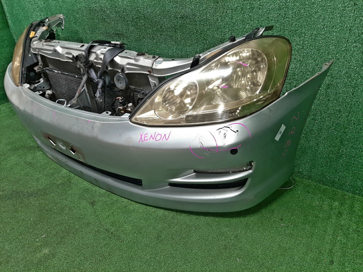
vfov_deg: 53.1
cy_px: 136
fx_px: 273
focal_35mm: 26
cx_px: 182
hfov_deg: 67.3
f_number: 1.7
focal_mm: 3.93
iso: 65
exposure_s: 1/50
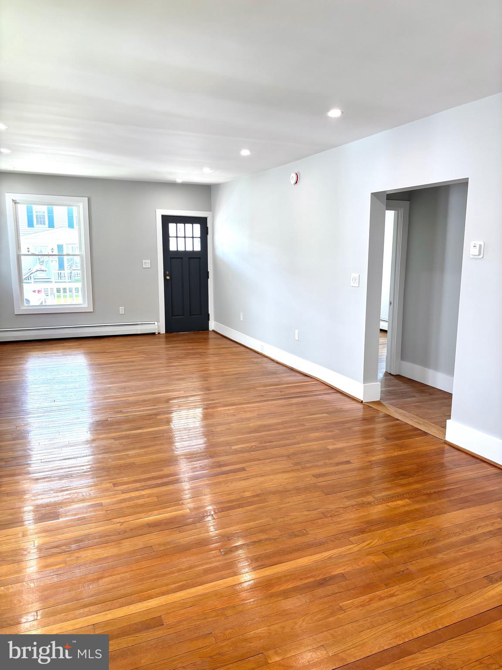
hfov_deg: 53.1
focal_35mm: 26
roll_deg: -0.4
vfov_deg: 67.3
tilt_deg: -10.0
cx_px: 251
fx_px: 503
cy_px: 335
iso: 80
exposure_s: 1/120
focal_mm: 5.96
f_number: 1.6
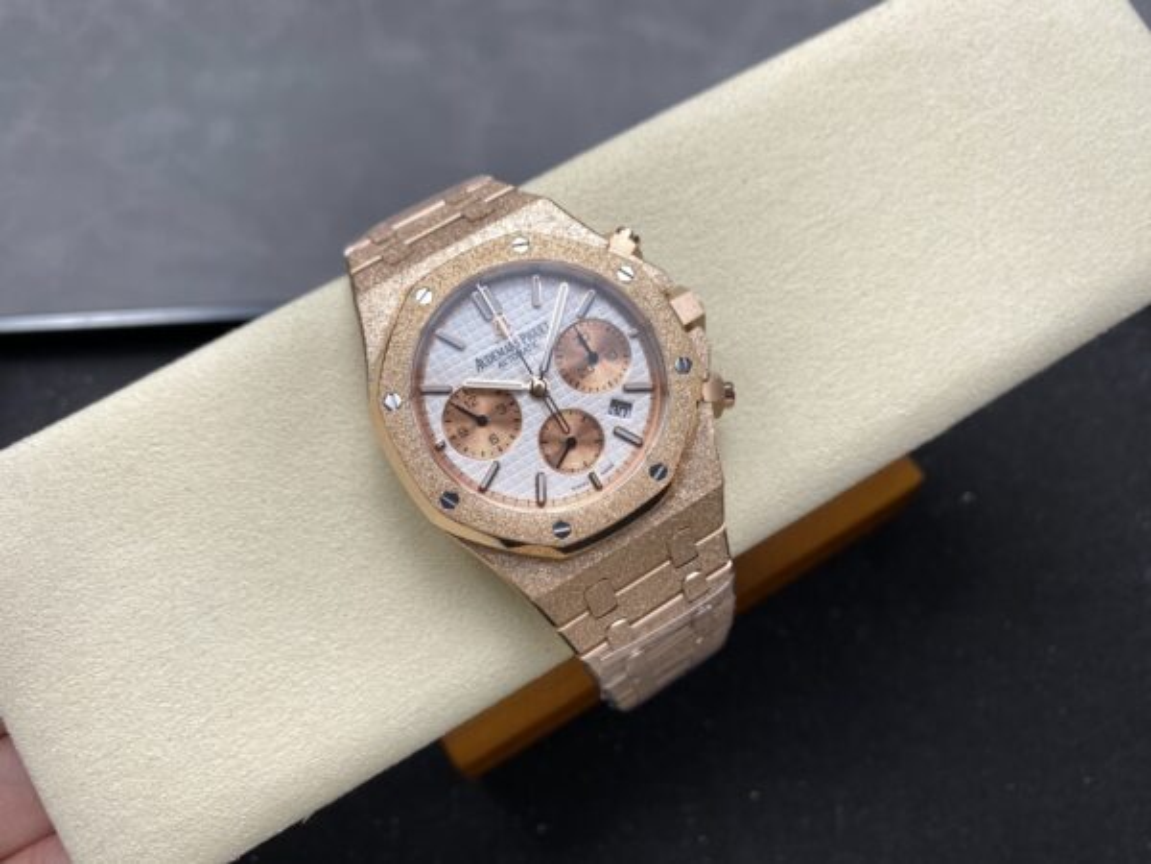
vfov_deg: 54.9
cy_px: 432
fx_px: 831
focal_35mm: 25
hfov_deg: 69.4
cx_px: 576
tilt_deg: -69.0
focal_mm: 4.25
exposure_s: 1/175
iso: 32
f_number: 1.8
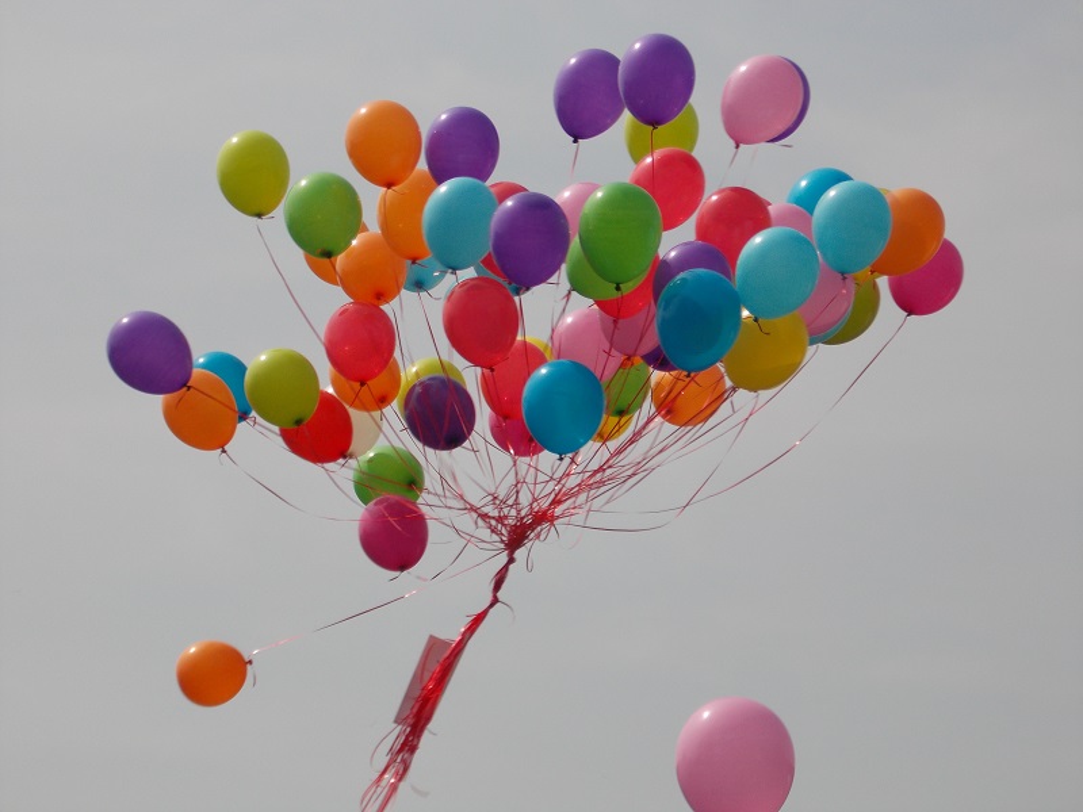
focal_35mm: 130
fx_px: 4067
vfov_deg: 11.4
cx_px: 542
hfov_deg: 15.2
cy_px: 406
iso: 80
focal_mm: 23
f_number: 16.3
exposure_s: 1/100
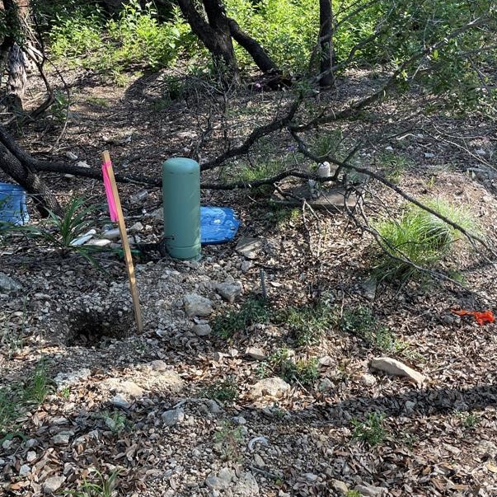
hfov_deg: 42.6
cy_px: 256
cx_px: 303
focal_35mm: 39
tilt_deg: -36.7
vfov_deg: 42.8
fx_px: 634
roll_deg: +2.0
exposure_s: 1/494
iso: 32
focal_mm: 5.1
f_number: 1.6
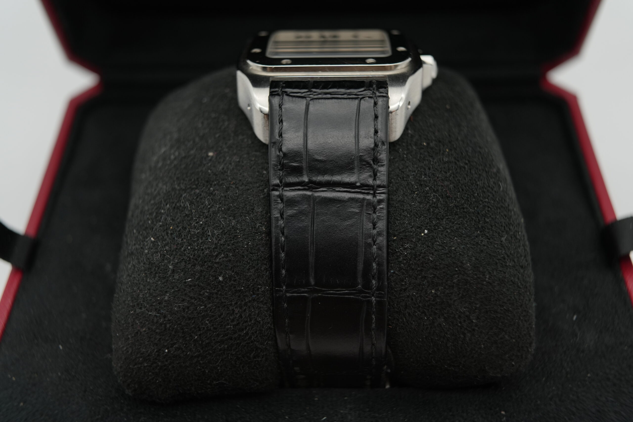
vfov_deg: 37.9
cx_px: 316
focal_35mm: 35
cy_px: 211
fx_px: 615
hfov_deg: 54.4
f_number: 5
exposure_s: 1/250
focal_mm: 35
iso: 400
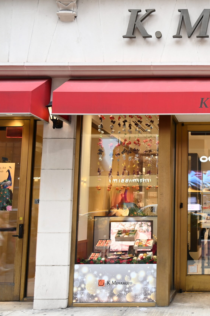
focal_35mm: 47
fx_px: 411
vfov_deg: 41.9
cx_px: 231
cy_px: 158
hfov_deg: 26.4
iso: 400
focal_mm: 31
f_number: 8
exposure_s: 1/15
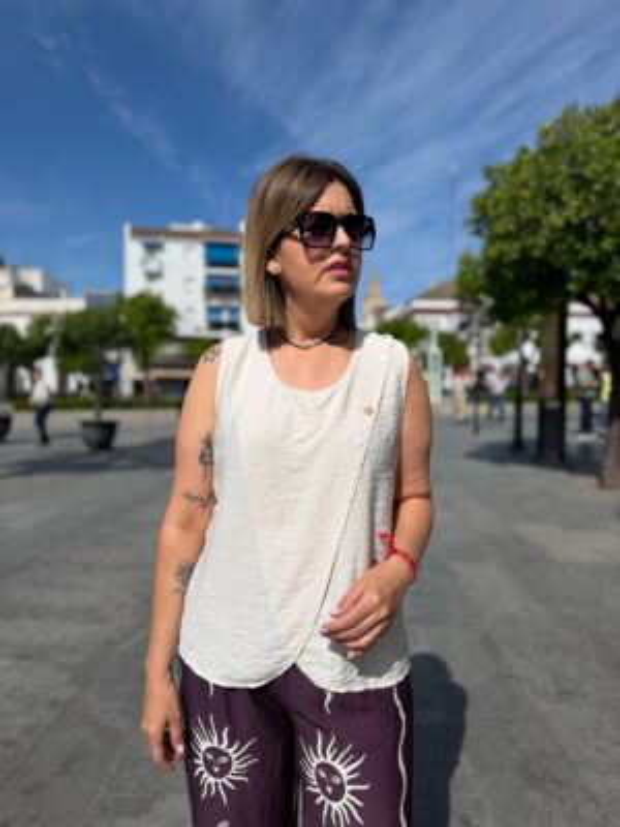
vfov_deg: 71.6
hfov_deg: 56.8
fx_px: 573
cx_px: 310
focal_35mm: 24
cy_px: 414
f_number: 1.78
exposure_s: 1/9091
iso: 80
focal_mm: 6.76
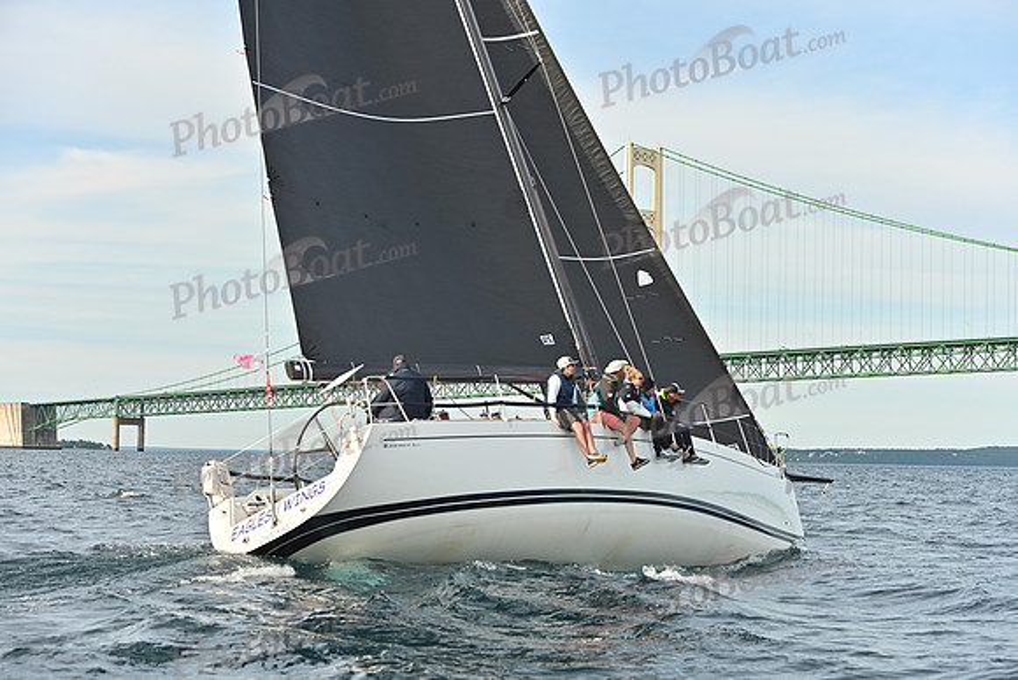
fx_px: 1980
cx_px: 509
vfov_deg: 19.5
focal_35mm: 70
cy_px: 340
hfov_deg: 28.8
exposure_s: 1/1000
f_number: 5
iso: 320
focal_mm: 70
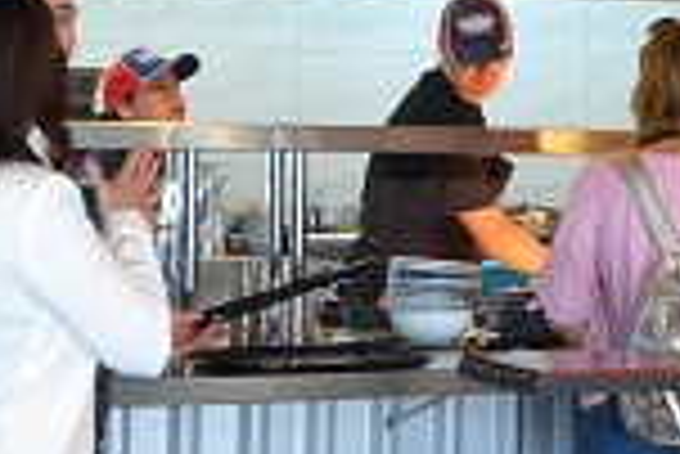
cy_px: 81
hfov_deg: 15.5
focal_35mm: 131
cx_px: 608
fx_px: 2477
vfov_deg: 10.5
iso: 3200
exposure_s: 1/100
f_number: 3.8
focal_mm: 22
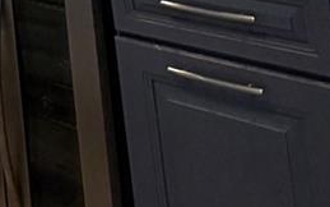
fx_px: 792
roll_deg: +5.9
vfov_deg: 12.1
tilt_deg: +2.5
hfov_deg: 20.1
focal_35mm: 88
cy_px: -277
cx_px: -172
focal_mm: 2.22
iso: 200
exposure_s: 1/60
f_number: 2.2
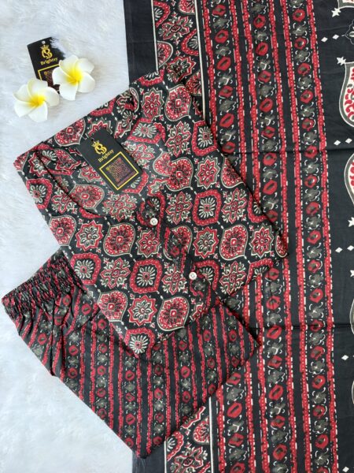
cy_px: 236
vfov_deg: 71.6
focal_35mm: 24
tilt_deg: -86.3
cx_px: 177
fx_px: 327
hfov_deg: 56.8
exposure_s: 1/50
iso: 250
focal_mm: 6.76
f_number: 1.78
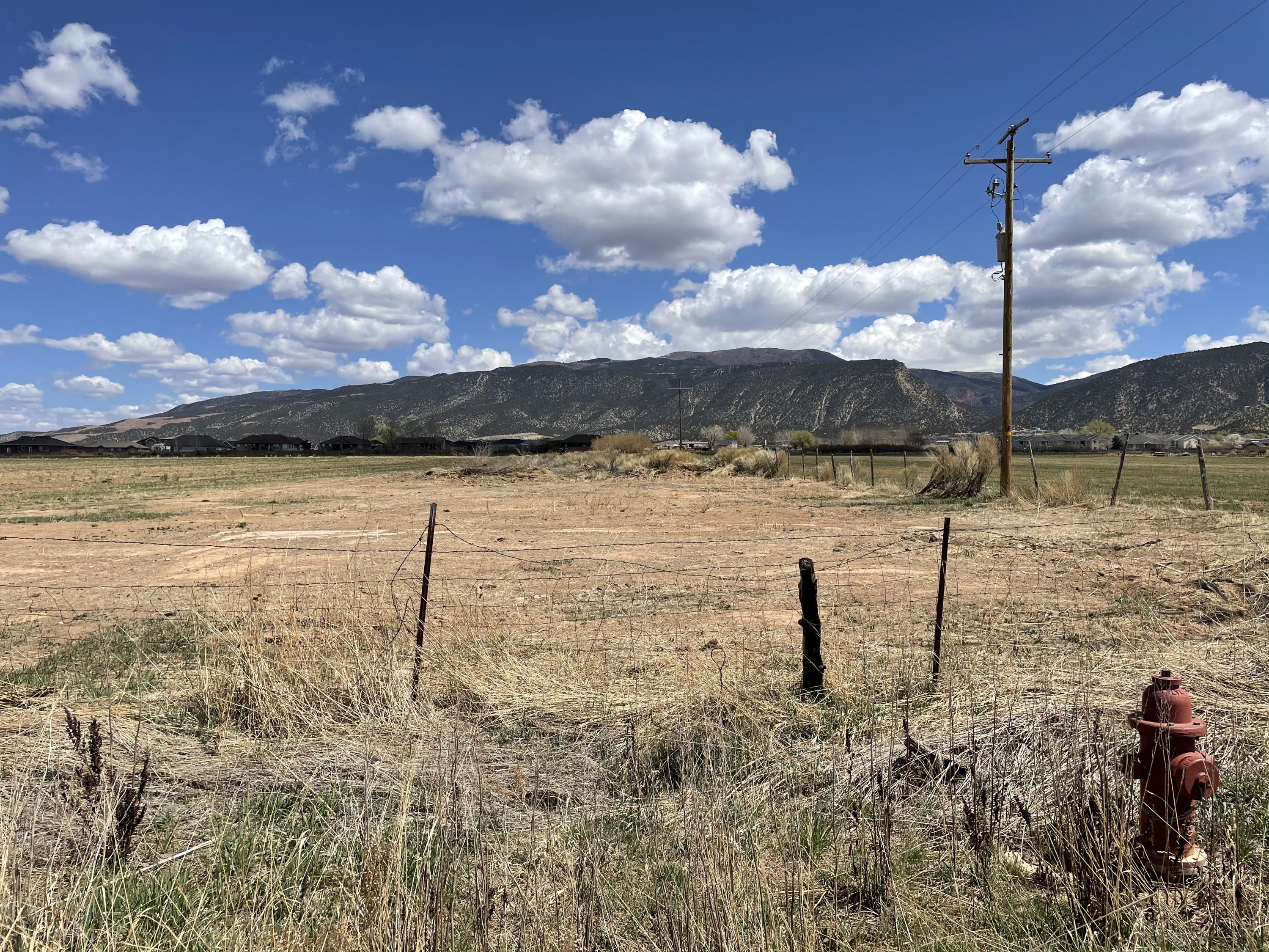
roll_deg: +0.0
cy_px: 476
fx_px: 953
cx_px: 634
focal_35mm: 26
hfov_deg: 67.3
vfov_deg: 53.1
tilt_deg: +1.6
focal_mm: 4.2
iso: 32
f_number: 1.6
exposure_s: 1/6494
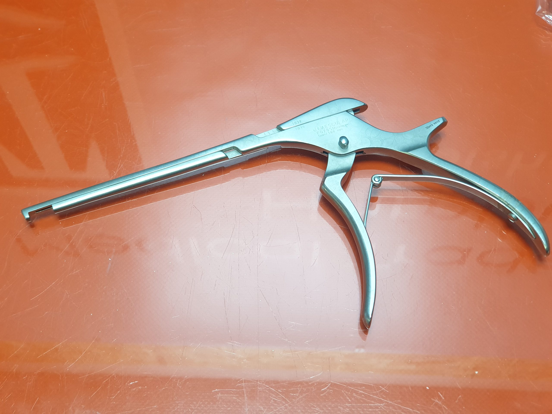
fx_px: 829
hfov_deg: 36.8
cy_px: 207
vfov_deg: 28.0
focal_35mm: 52
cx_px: 276
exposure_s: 1/33
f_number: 2.4
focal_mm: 6
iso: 160
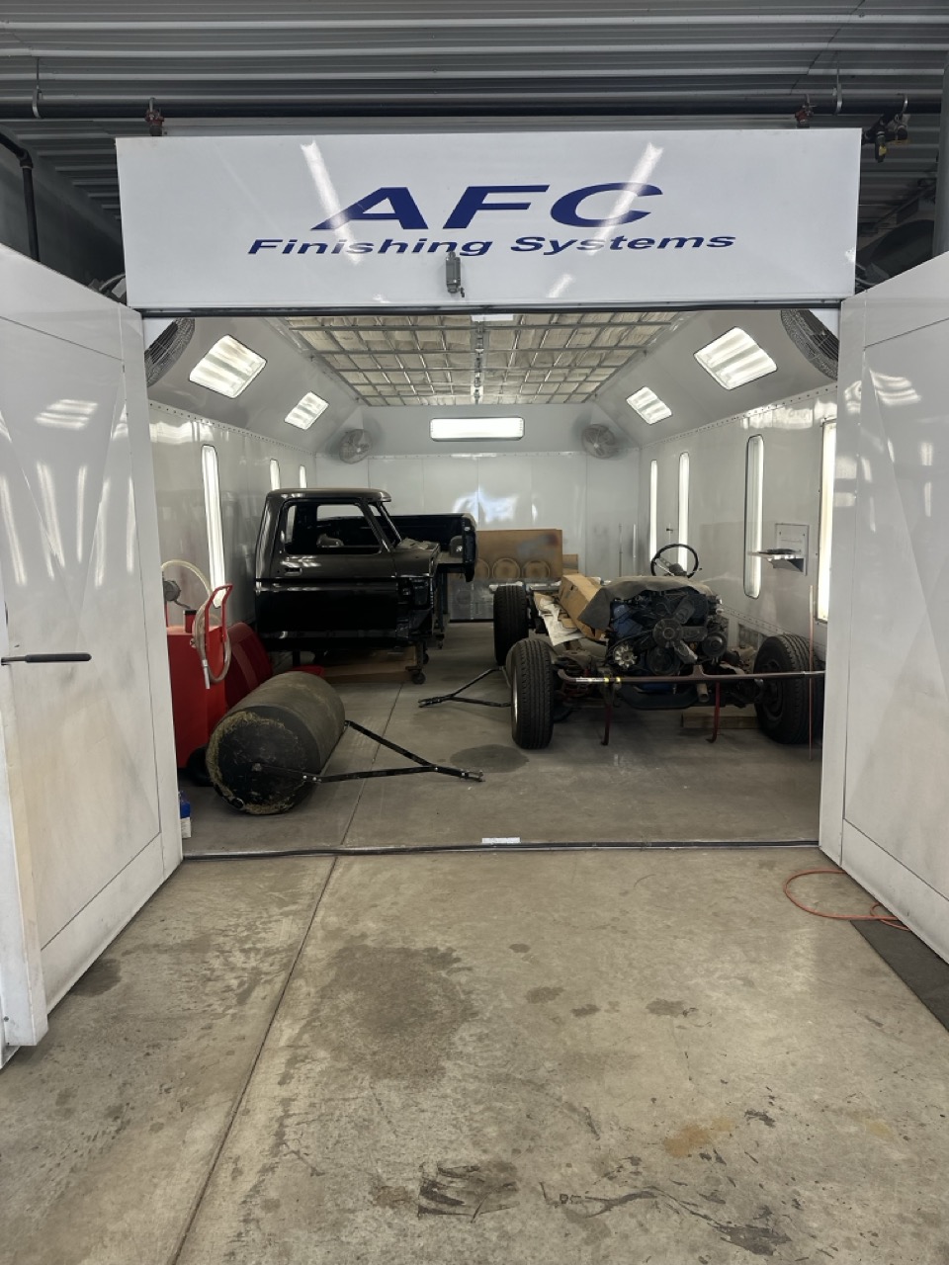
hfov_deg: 56.8
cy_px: 632
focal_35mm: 24
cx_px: 474
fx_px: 877
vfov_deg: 71.6
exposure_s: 1/120
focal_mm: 6.86
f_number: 1.78
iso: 100
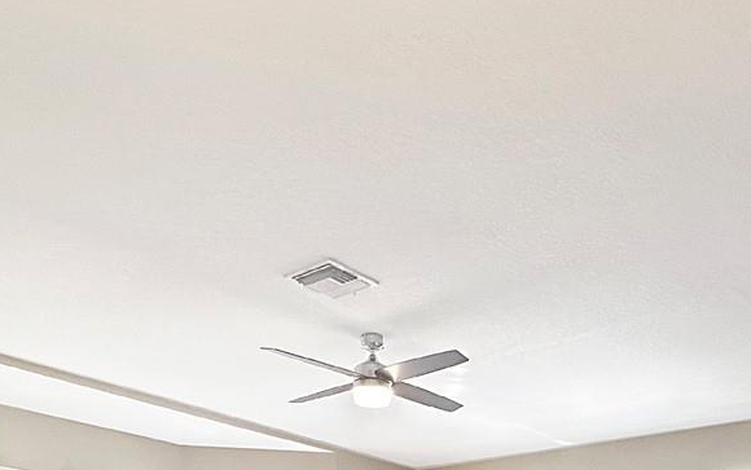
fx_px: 778
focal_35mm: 38
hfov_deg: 50.2
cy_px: 748
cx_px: 526
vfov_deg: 24.2
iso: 250
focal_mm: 1.57
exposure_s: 1/120
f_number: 1.8
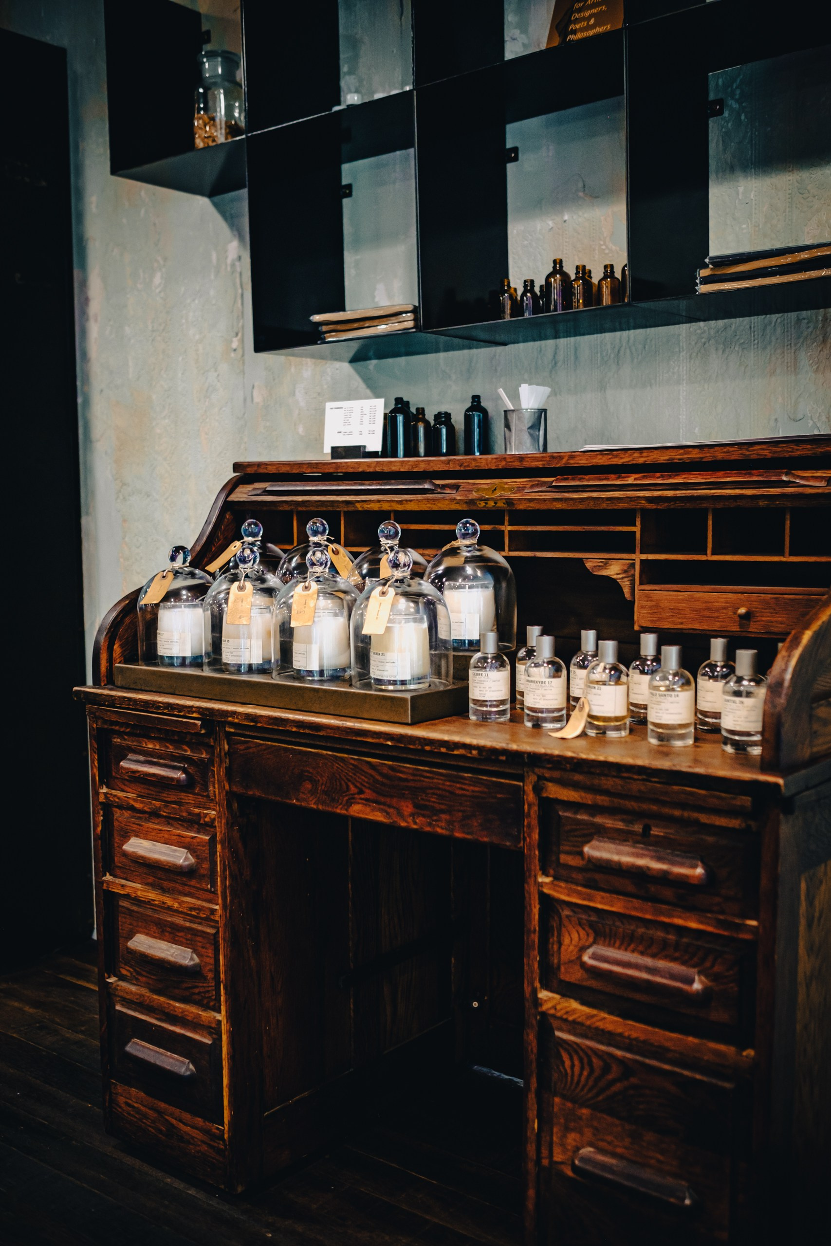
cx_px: 416
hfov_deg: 37.9
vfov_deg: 54.4
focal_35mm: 35
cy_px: 623
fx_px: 1212
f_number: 2
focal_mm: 23
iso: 800
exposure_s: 1/125
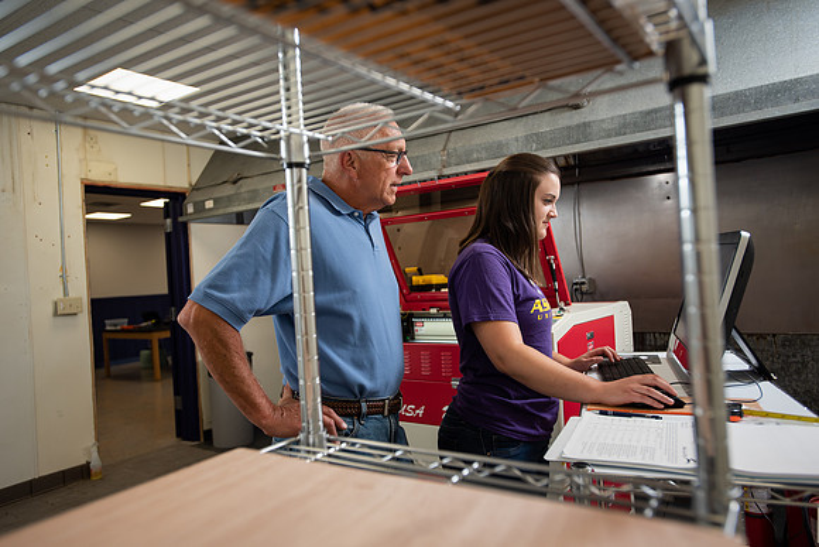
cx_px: 410
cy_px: 274
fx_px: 592
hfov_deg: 69.4
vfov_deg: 49.6
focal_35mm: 26
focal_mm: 26
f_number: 4
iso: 400
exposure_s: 1/200
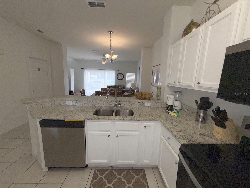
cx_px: 125
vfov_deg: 85.7
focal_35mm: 14
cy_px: 94
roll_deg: -1.8
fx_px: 101
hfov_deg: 102.1
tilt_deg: -9.1
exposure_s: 1/122
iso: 25
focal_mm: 2.22
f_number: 2.2
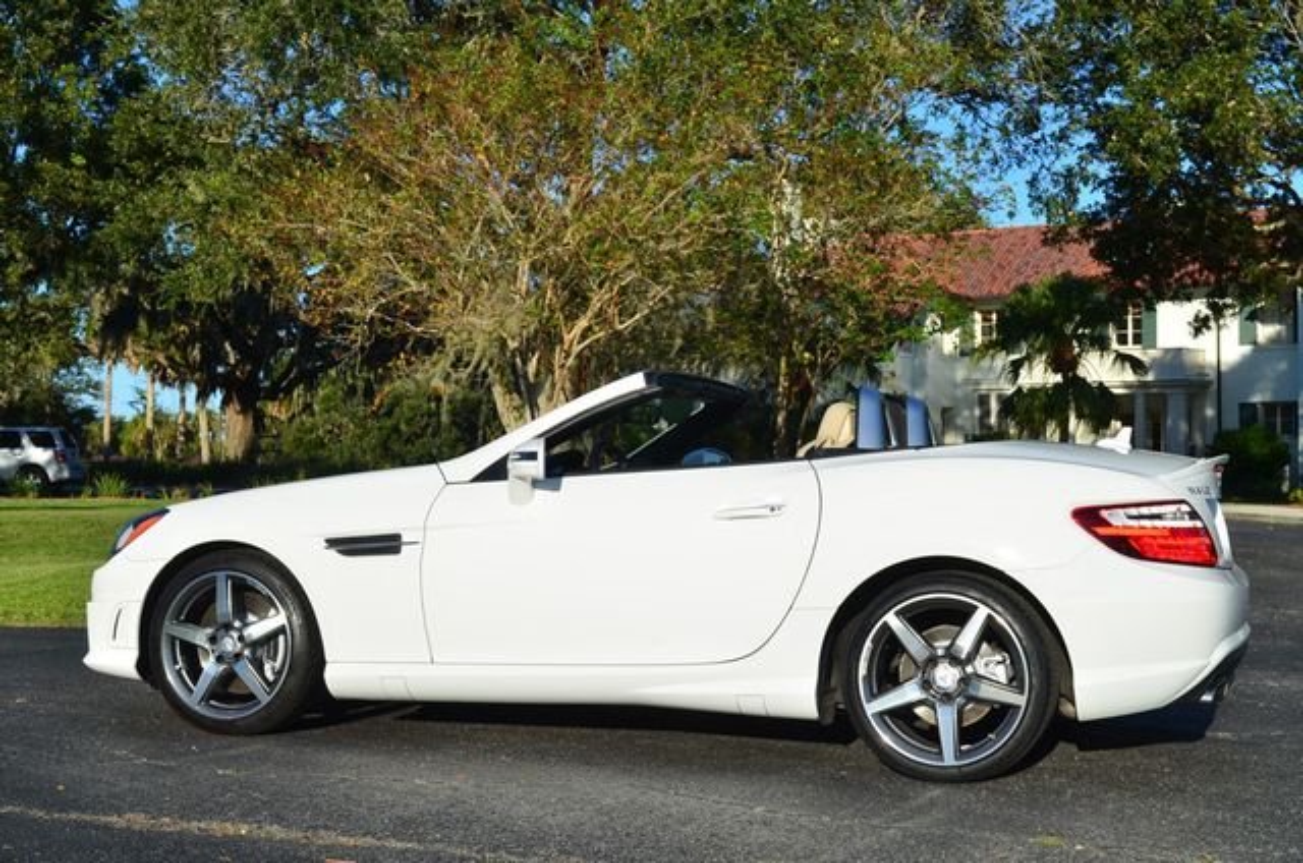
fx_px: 1734
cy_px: 432
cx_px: 652
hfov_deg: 41.2
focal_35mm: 48
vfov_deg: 28.0
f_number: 11
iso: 100
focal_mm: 32
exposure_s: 1/160
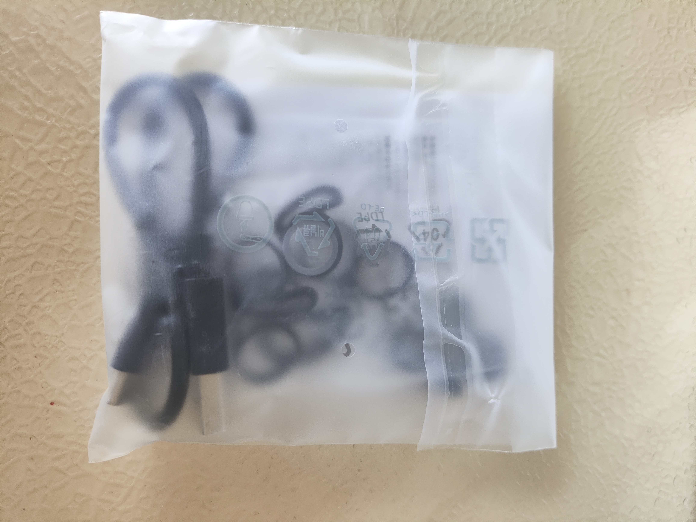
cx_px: 348
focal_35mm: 24
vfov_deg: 56.9
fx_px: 483
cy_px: 261
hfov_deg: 71.6
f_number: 1.8
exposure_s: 1/50
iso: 60
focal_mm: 4.68
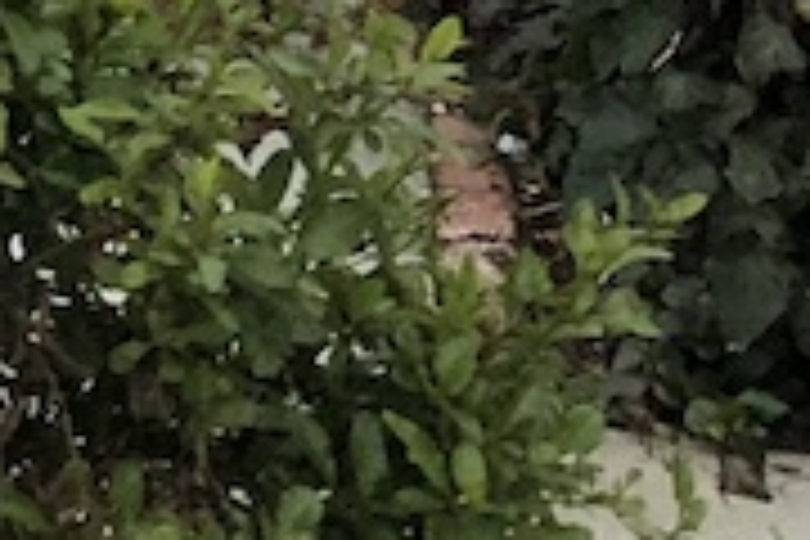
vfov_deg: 7.5
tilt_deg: +1.4
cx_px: -1472
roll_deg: -2.2
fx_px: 3735
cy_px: -909
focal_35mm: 166
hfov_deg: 9.9
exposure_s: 1/20
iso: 40
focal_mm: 4
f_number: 1.8
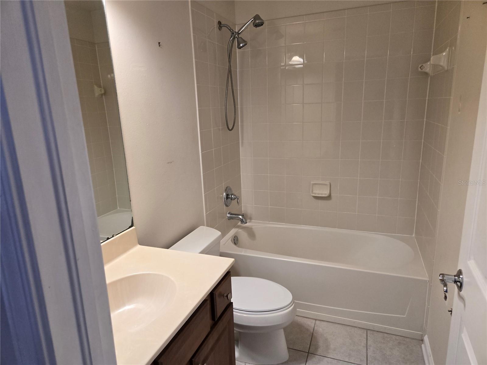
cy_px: 182
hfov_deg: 73.9
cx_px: 244
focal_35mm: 23
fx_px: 324
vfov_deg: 58.9
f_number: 1.8
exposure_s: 1/120
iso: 125
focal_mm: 5.4
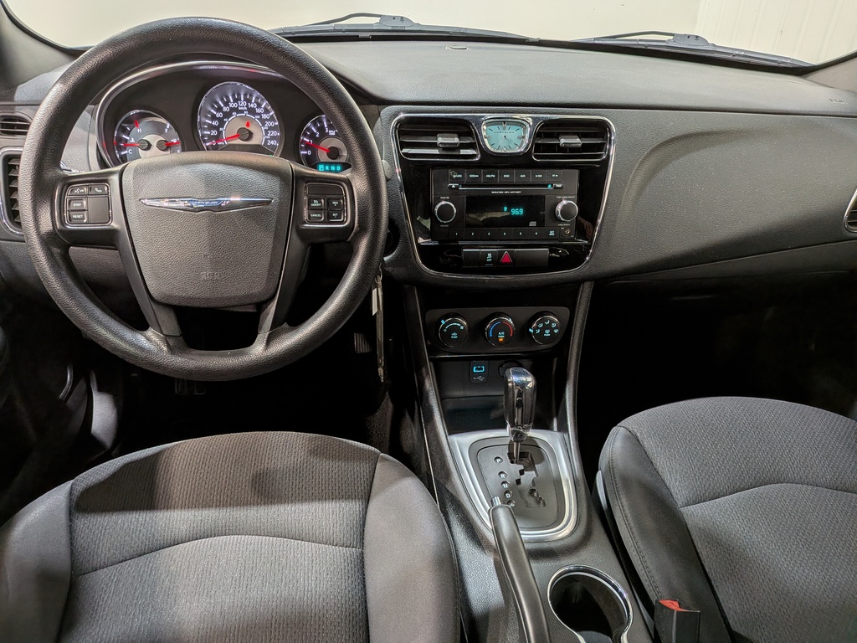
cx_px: 428
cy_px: 322
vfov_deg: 56.8
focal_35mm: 24
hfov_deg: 71.6
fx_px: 594
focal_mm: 4.53
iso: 28
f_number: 1.7
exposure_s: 1/120
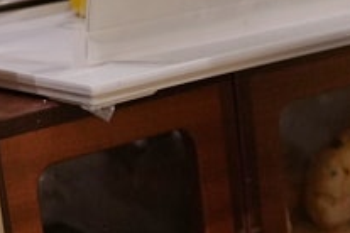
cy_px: 397
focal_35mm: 180
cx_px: 658
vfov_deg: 7.4
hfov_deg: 10.6
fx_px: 1750
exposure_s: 1/160
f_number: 3.5
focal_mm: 31
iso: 1600
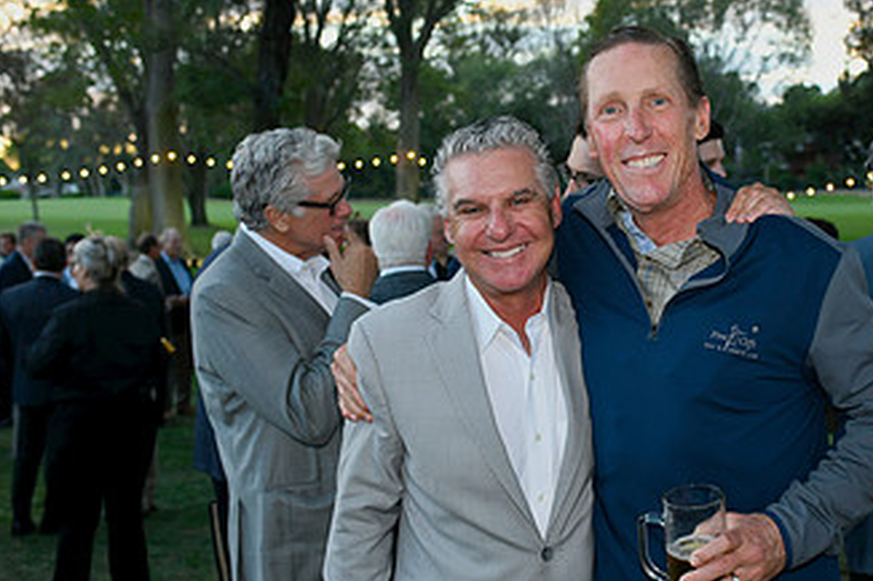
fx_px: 1381
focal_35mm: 57
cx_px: 573
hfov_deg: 34.8
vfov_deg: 23.8
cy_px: 299
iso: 500
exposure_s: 1/125
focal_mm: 32
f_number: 4
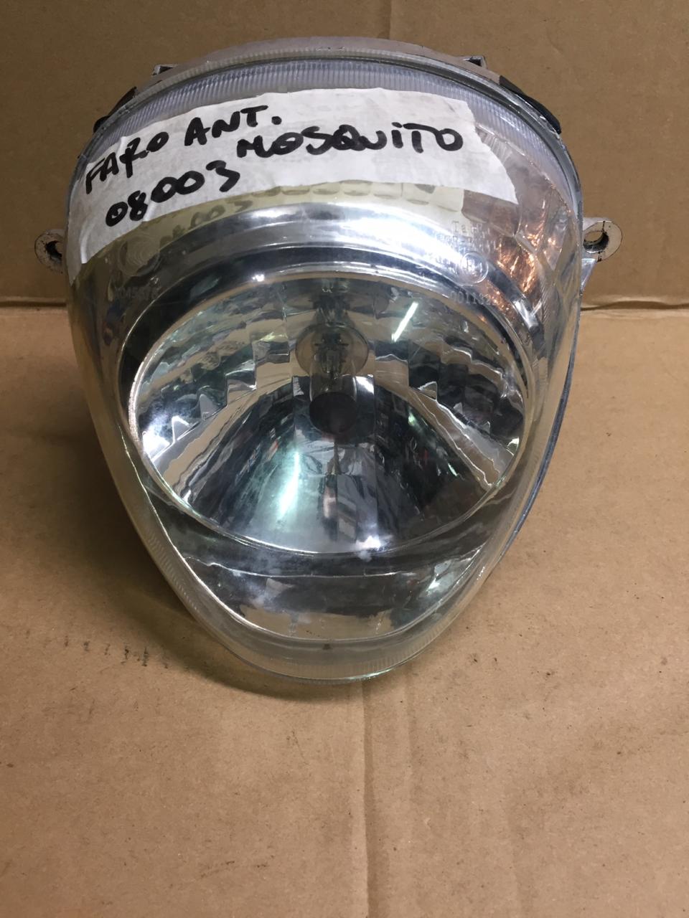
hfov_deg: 48.2
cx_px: 344
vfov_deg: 61.7
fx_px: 770
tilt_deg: -48.3
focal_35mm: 29
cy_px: 459
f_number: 2.2
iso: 100
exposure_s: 1/33
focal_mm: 4.15
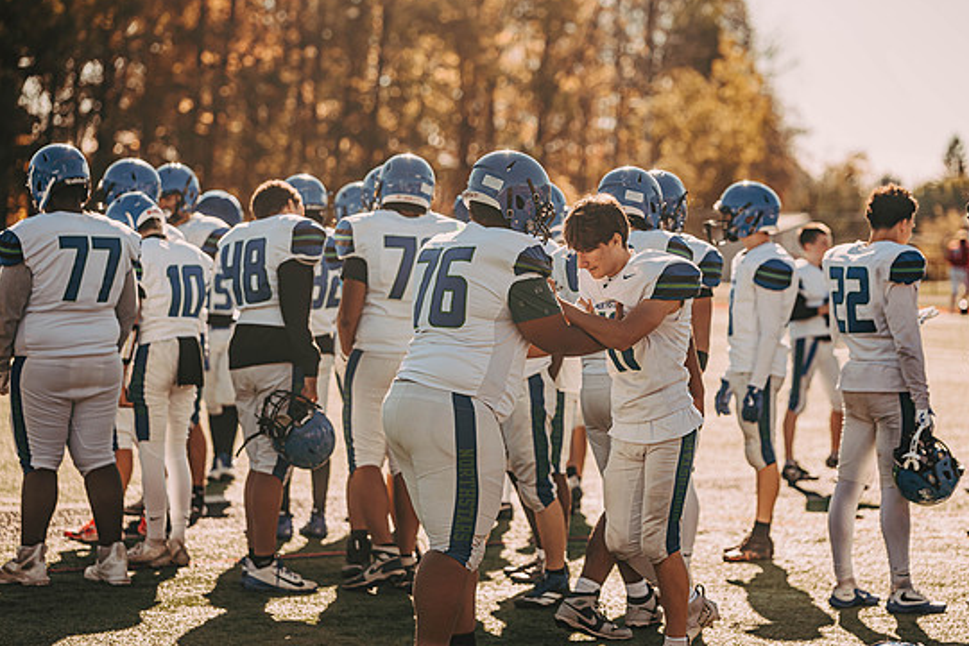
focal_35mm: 134
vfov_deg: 10.2
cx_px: 503
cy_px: 305
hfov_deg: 15.3
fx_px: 3608
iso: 250
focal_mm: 125
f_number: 3.2
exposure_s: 1/2000
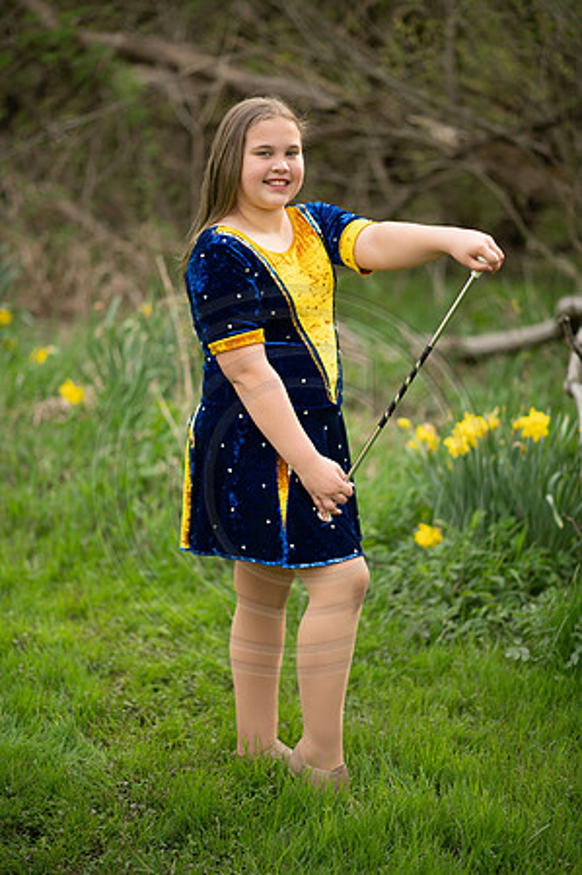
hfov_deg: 16.0
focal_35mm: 85
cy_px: 438
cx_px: 291
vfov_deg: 23.9
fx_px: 2066
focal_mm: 85
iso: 100
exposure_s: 1/500
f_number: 1.8
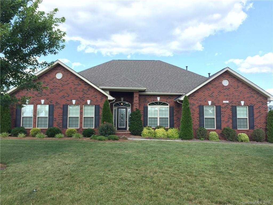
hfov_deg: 61.7
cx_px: 136
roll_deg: -0.8
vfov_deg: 48.2
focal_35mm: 29
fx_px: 229
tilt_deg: +5.0
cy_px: 102
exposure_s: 1/391
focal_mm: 4.15
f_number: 2.2
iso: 32
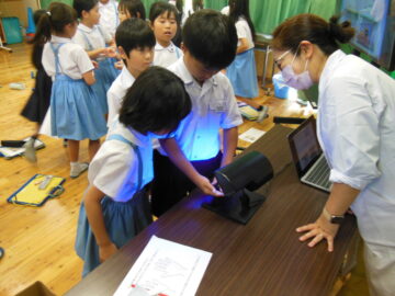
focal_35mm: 29
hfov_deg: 61.7
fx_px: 331
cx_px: 198
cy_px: 148
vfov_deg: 48.2
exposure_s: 1/40
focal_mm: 5.2
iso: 400
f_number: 3.7
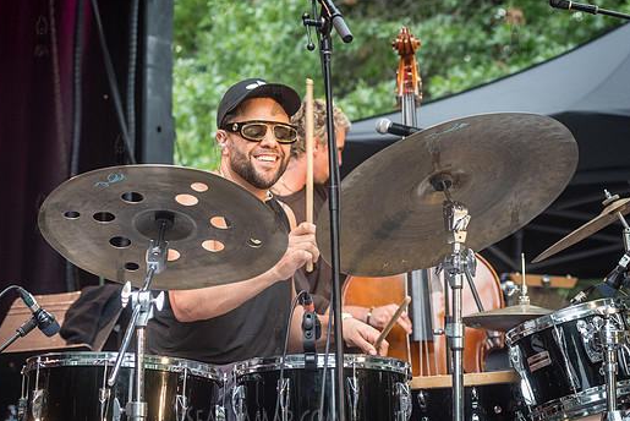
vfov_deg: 11.2
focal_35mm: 122
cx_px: 278
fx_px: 2136
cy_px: 159
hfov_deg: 16.8
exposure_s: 1/250
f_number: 5
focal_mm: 80
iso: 2000
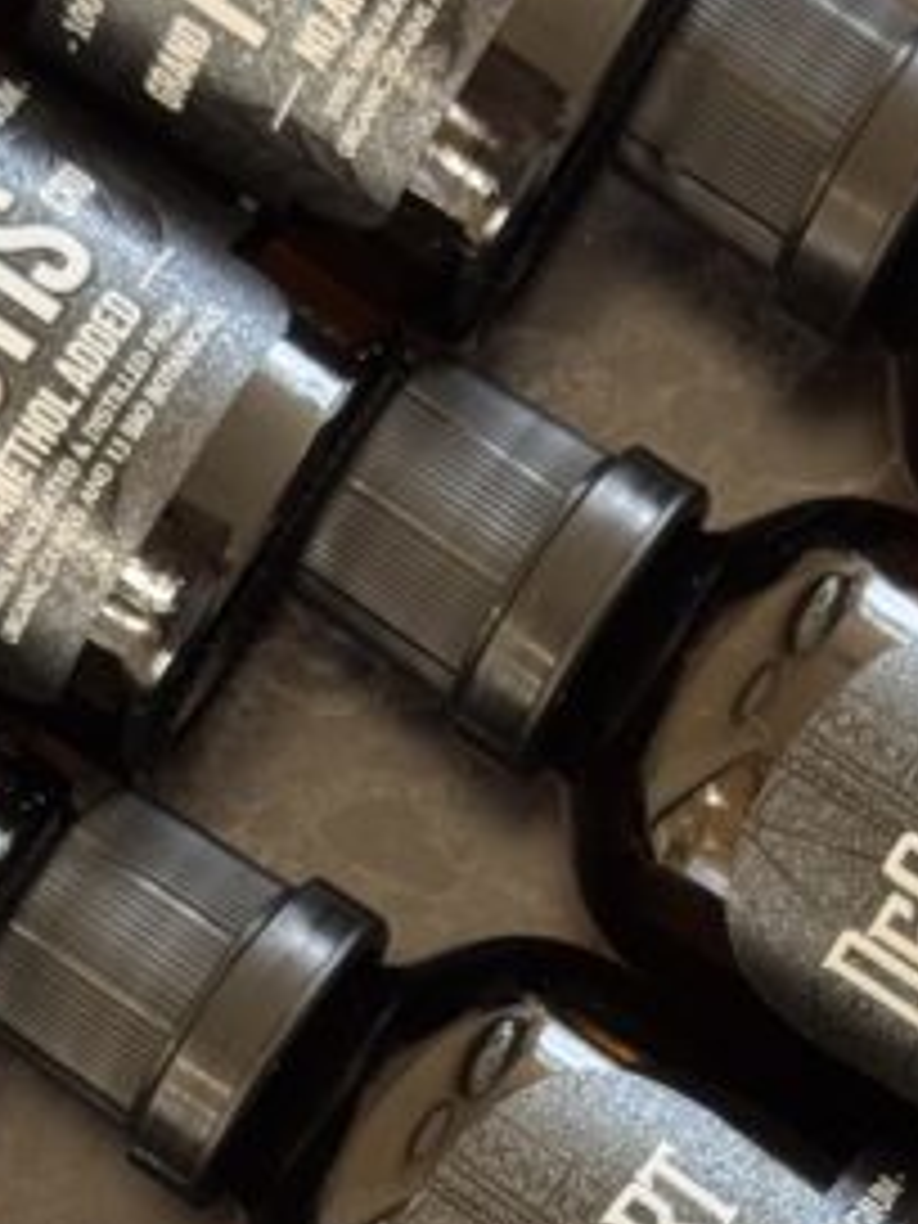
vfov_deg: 13.6
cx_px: 711
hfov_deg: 10.5
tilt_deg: -86.7
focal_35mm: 141
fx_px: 4986
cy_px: 1436
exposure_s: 1/50
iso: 200
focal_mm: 6.76
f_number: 1.78
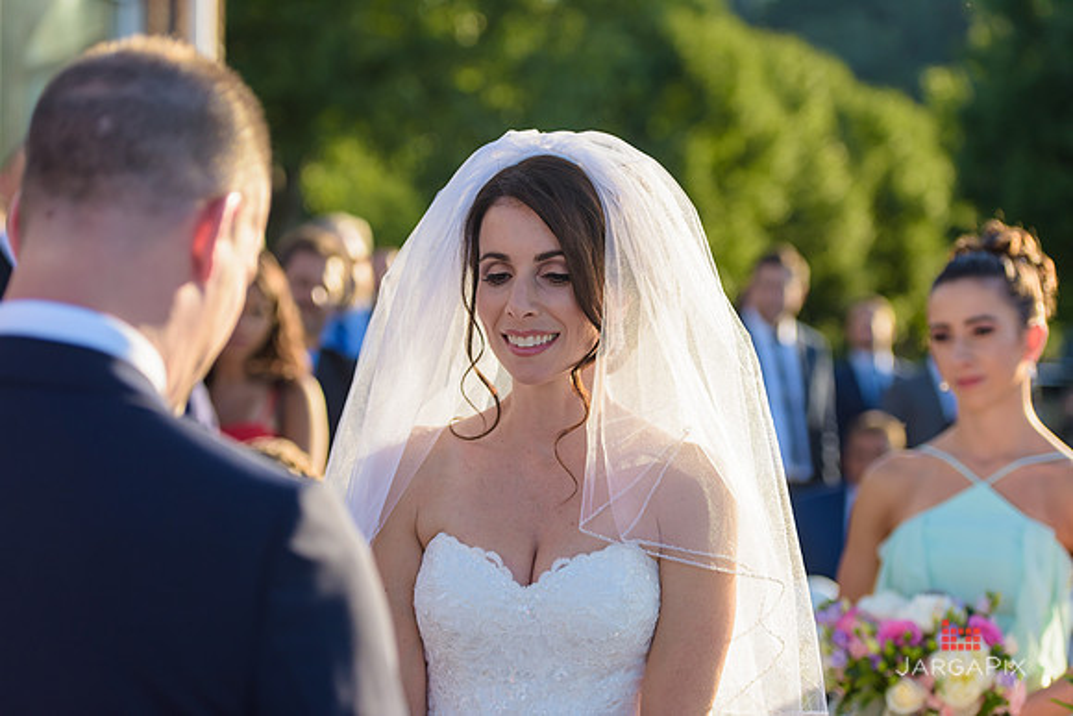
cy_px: 358
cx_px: 536
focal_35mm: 85
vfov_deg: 16.1
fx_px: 2534
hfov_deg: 23.9
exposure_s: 1/1600
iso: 200
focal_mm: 85
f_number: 3.2
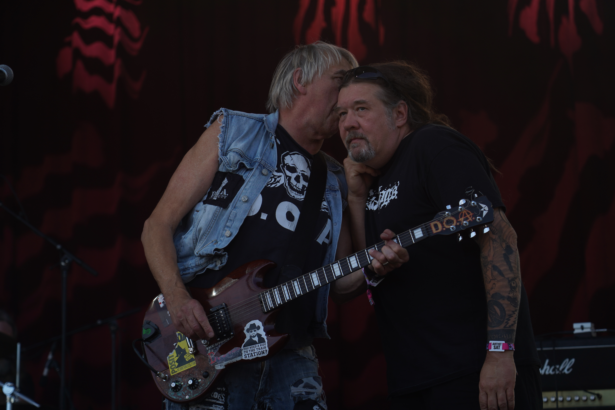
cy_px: 205
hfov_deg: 19.5
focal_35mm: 105
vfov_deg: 13.0
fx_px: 1794
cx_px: 308
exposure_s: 1/320
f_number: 5
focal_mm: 105
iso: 100
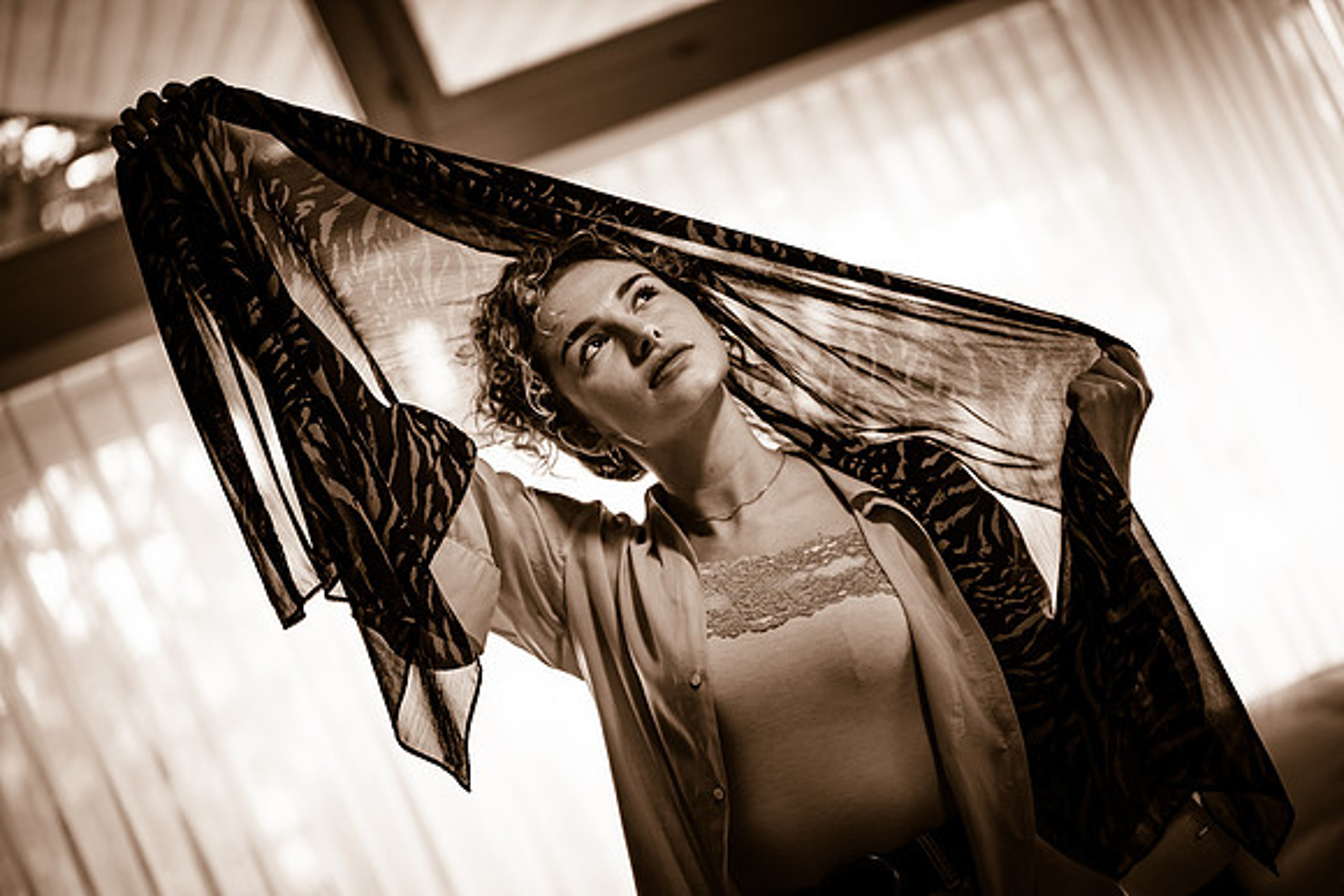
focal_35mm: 85
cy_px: 448
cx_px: 672
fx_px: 3174
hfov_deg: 23.9
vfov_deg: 16.1
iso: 640
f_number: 1.8
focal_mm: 85
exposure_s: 1/200
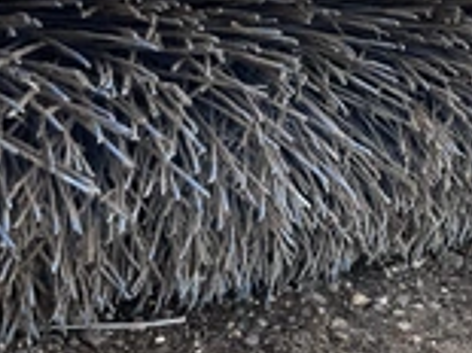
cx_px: 368
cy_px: 155
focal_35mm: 75
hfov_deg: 25.6
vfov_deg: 19.6
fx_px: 1022
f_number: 1.8
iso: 25
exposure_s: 1/255
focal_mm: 3
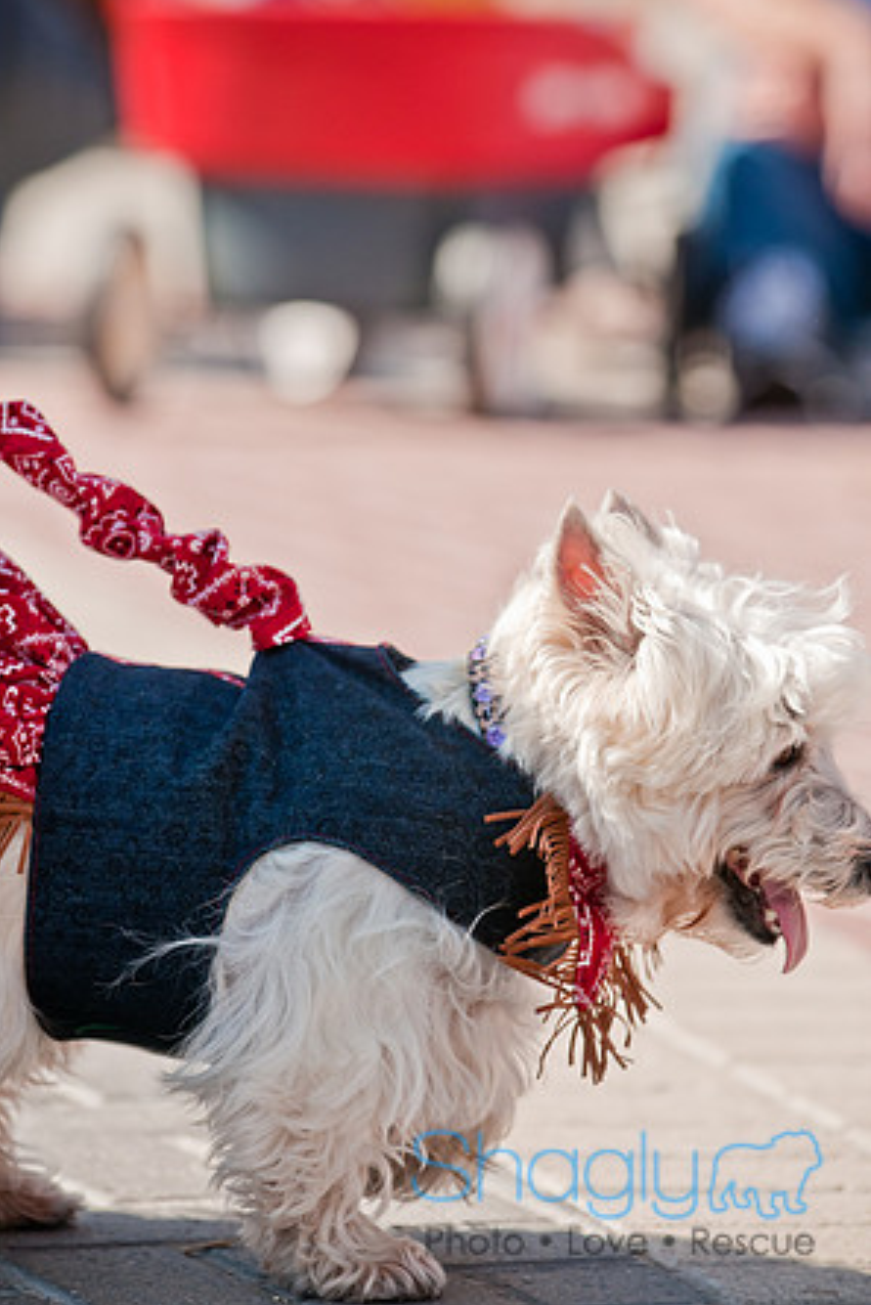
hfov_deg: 6.3
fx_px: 7959
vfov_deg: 9.4
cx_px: 436
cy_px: 654
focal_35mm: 220
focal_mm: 145
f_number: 4
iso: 200
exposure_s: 1/1600
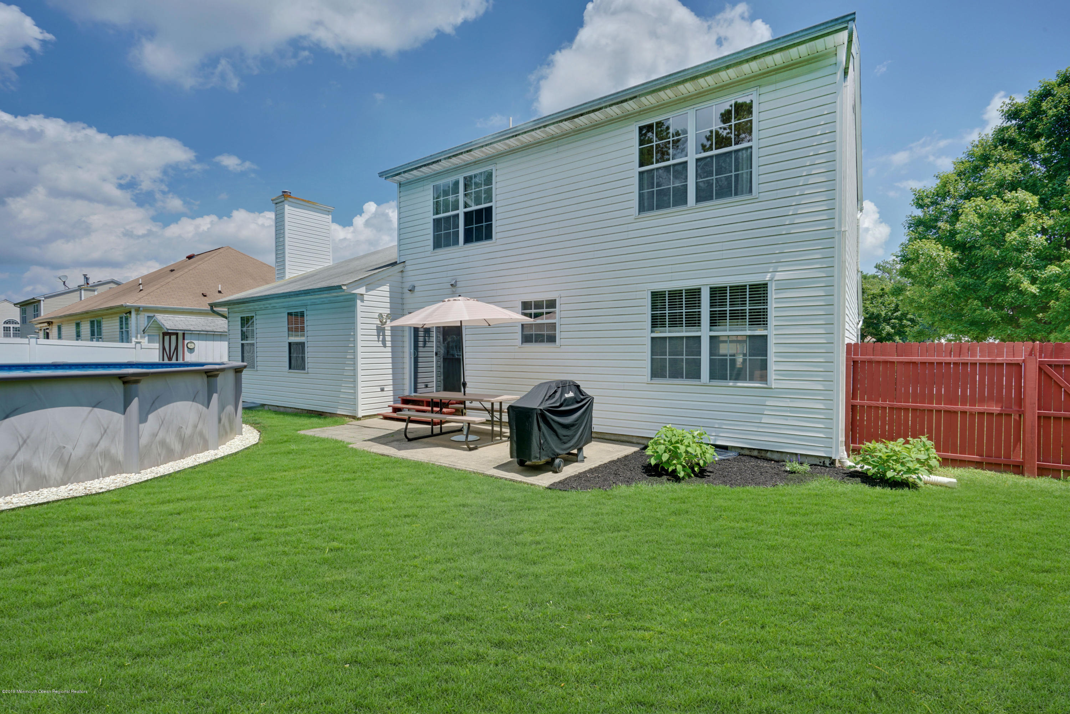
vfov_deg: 73.7
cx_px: 535
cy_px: 357
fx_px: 476
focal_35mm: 16
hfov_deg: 96.7
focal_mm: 16
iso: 100
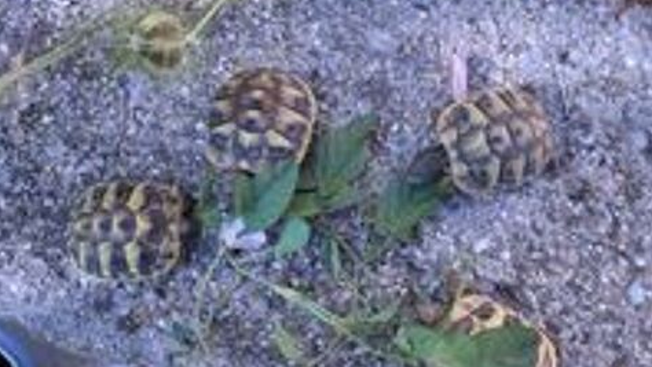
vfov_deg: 36.7
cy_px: 199
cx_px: 325
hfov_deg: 61.0
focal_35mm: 32
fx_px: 553
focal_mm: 3
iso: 50
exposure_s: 1/120
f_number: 1.8
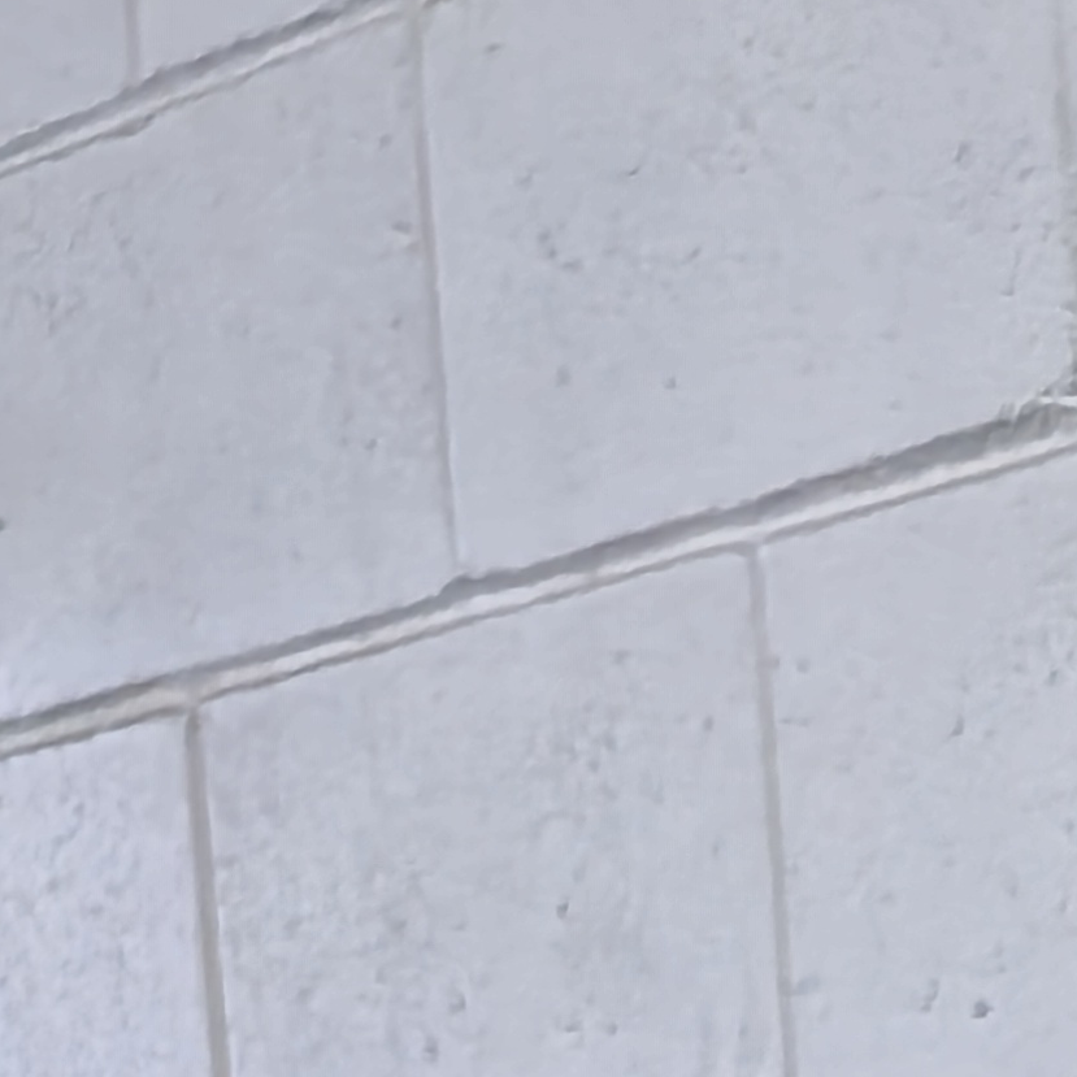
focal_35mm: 200
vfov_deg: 7.1
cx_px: 3034
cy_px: 3930
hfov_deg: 7.8
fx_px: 7040
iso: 125
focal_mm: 5.4
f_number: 1.8
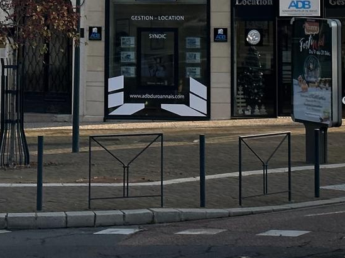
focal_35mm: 168
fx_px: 1673
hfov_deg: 11.8
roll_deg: +0.0
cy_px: -185
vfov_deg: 8.5
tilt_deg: +3.3
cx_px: 218
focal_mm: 6.86
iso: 64
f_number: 1.78
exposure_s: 1/2070
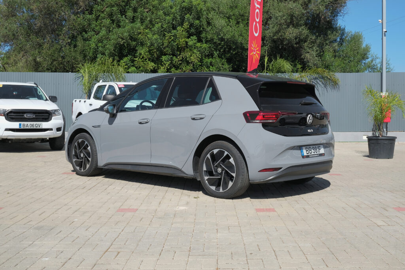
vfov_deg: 31.2
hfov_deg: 45.4
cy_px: 135
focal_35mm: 43
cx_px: 202
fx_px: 484
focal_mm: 28.8
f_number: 9
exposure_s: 1/250
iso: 160
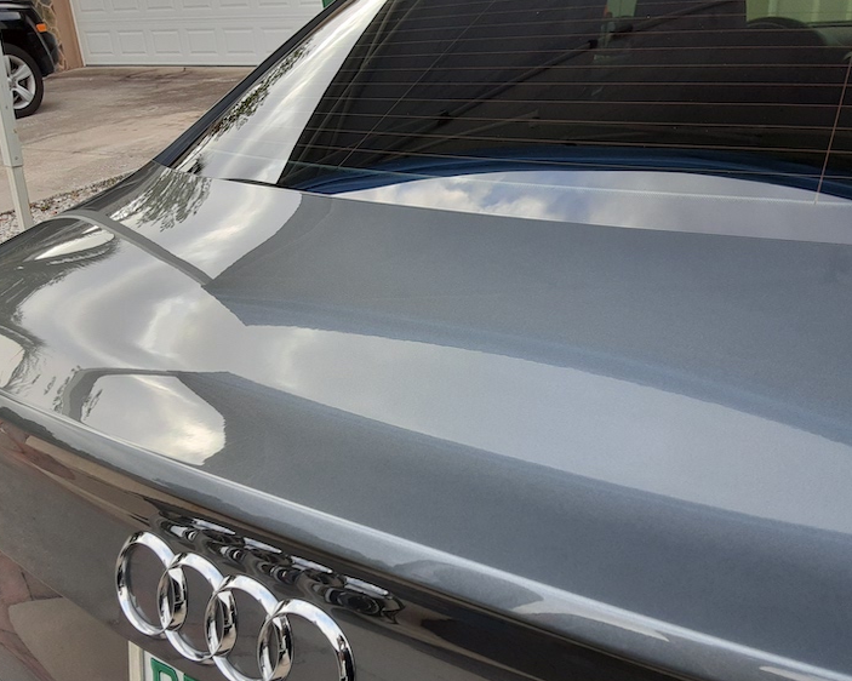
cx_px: 469
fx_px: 756
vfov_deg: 48.5
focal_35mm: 30
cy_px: 354
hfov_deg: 58.7
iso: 40
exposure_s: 1/219
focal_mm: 2.91
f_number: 1.9
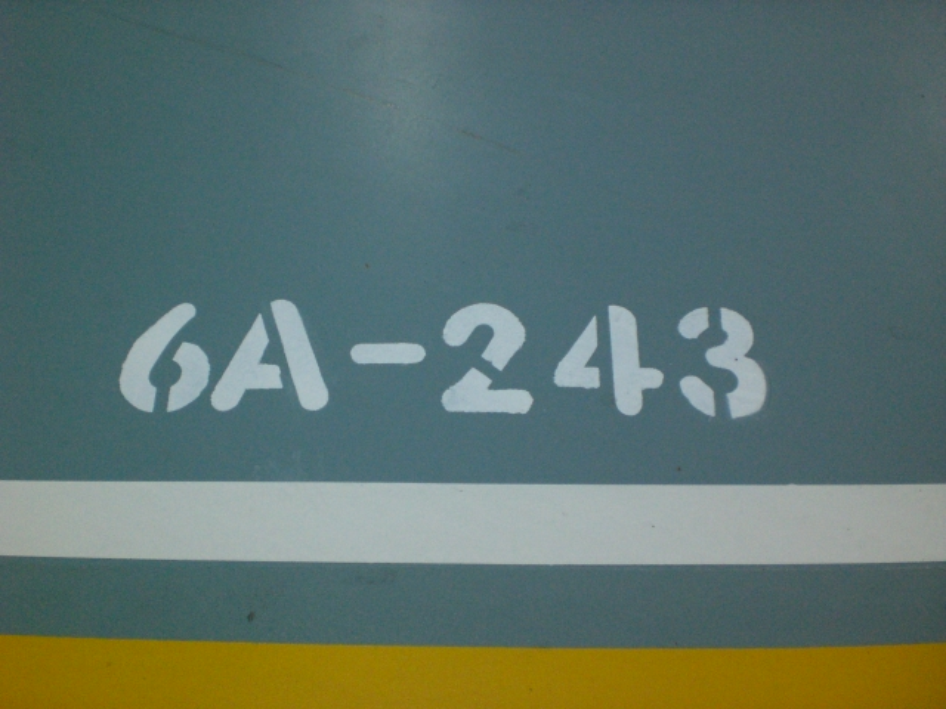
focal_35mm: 38
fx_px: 1038
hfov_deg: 49.0
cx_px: 473
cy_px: 354
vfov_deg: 37.7
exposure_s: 1/80
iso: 400
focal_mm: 6.3
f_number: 3.1
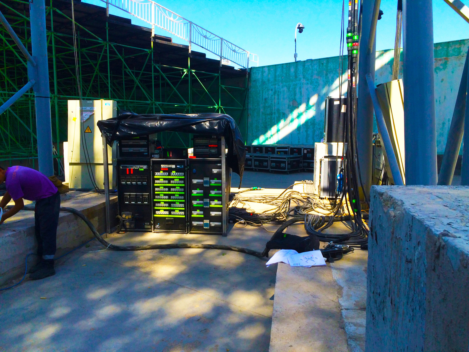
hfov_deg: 61.7
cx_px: 234
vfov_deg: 48.2
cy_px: 176
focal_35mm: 29
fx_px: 393
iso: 32
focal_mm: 4.15
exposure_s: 1/1026
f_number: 2.2
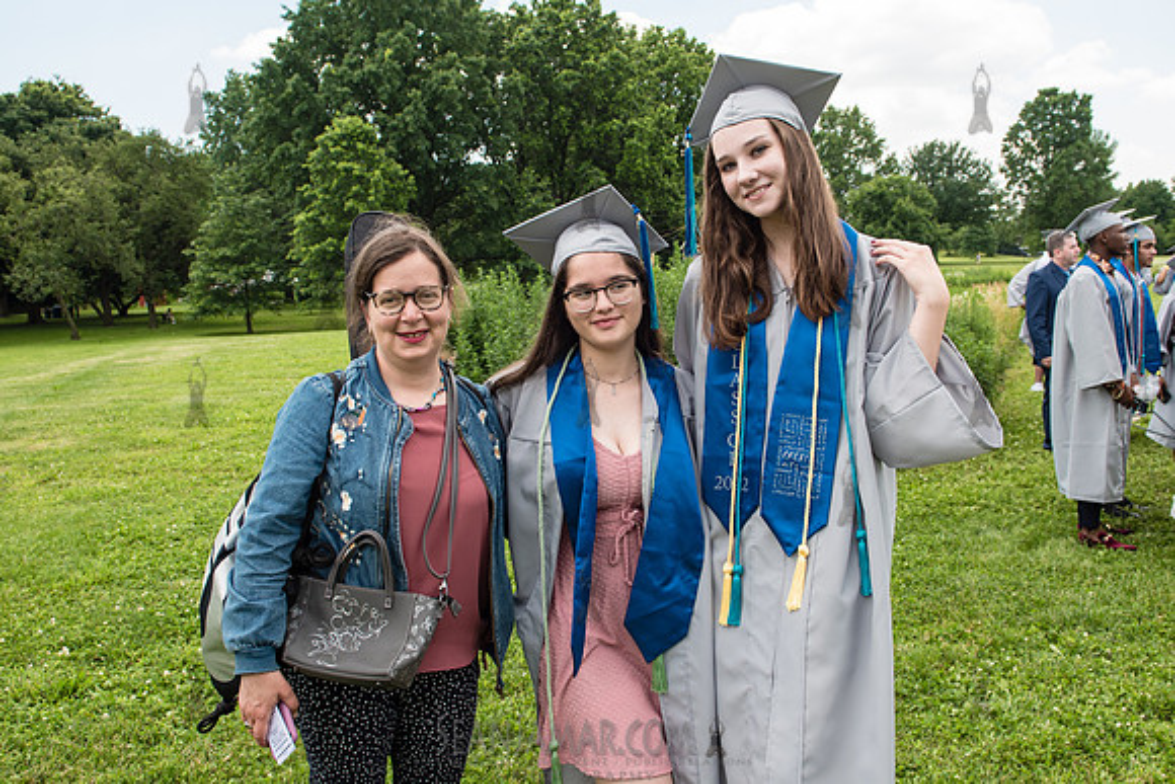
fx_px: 1065
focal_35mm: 33
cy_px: 386
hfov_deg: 57.8
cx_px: 597
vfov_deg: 40.4
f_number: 5.6
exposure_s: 1/400
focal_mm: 26
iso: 200
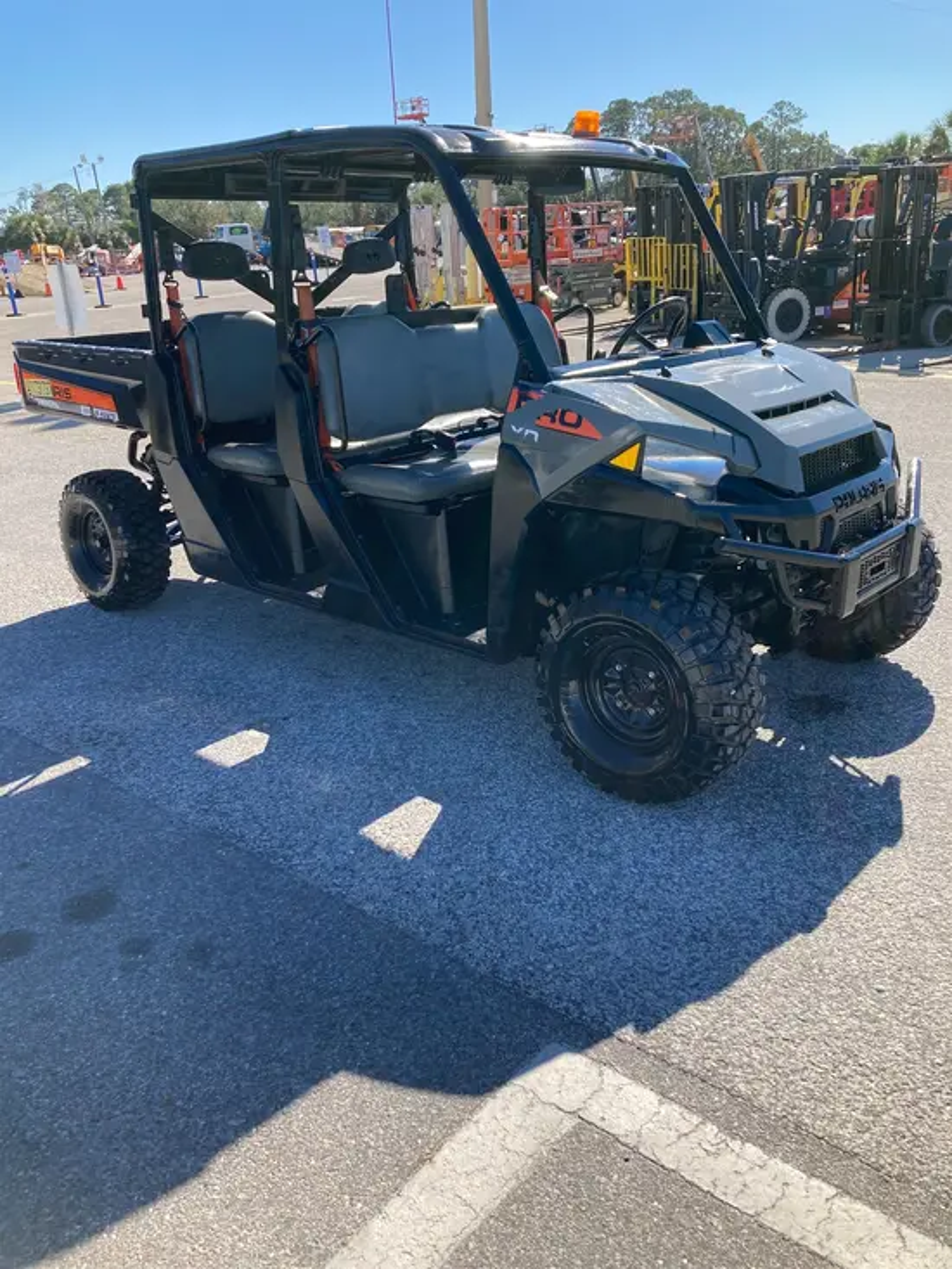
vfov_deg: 63.4
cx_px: 476
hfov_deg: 49.8
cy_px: 634
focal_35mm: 28
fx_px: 1026
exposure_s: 1/934
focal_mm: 3.99
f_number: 1.8
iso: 20
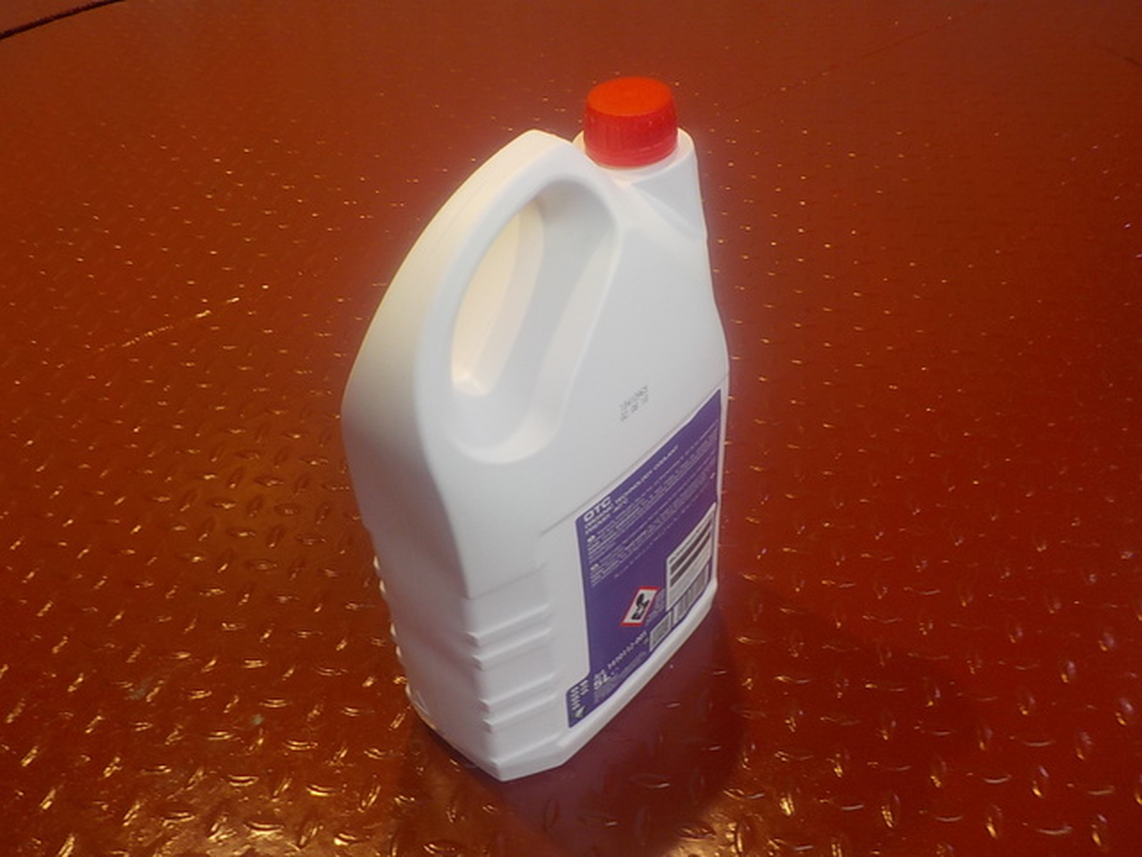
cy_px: 428
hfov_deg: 60.0
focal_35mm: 30
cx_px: 571
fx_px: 990
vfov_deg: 46.8
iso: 125
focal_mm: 4.1
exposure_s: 1/30
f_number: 3.3
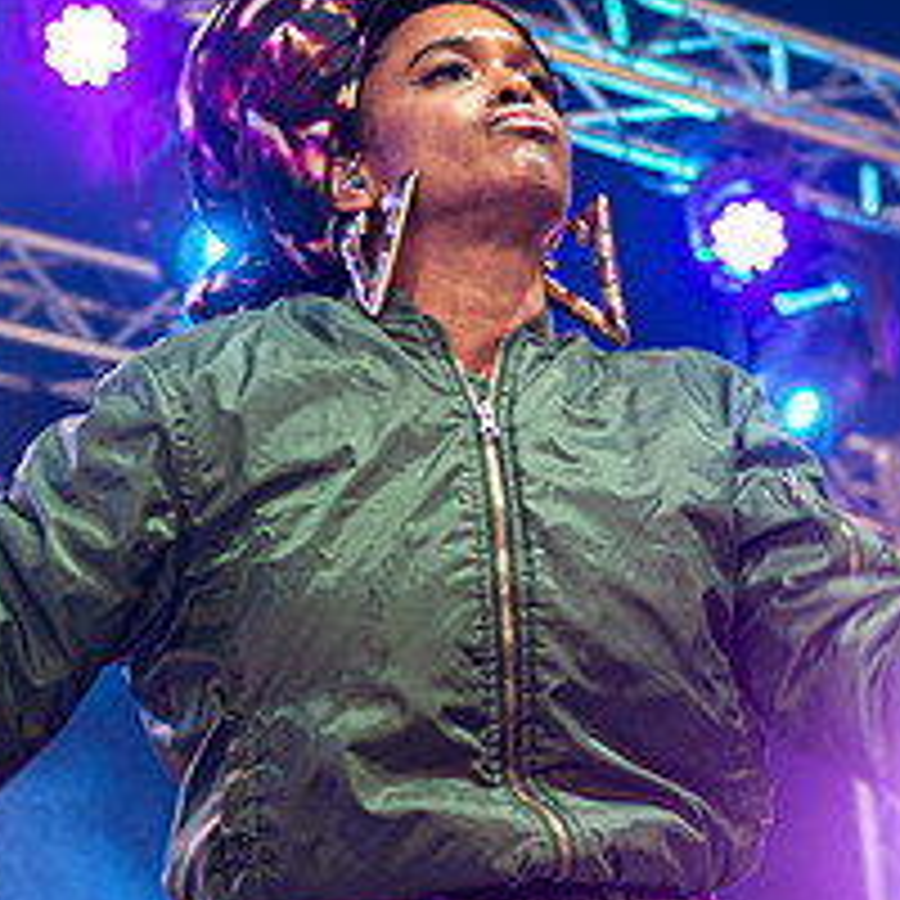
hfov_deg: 13.0
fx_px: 3942
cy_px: 582
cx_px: 437
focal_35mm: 134
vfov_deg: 13.0
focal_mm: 45
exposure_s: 1/100
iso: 800
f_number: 3.2
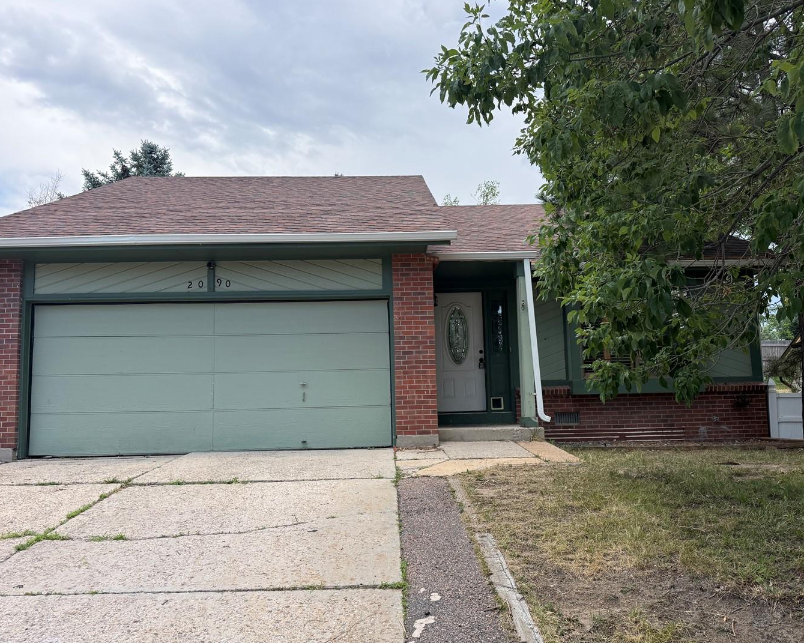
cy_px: 350
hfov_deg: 62.2
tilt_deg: +6.0
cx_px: 416
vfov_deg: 51.5
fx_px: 666
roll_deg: +0.9
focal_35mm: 28
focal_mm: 6.76
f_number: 1.78
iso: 100
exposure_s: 1/2370
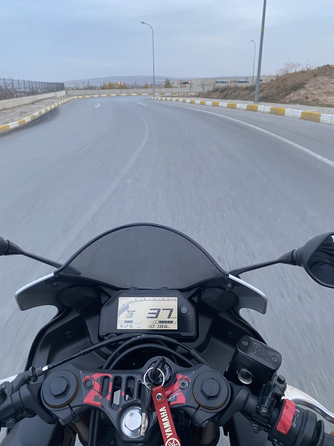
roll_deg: +2.3
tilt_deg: -22.1
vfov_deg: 67.3
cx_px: 167
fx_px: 334
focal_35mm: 26
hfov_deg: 53.1
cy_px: 223
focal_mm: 4.25
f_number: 1.8
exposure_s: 1/60
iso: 160
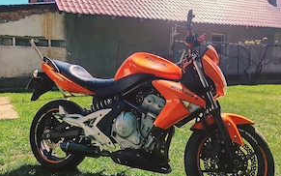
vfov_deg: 36.3
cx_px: 142
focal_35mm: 35
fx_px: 268
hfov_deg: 55.3
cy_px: 89
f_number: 1.75
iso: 100
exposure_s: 1/1250
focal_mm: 5.25
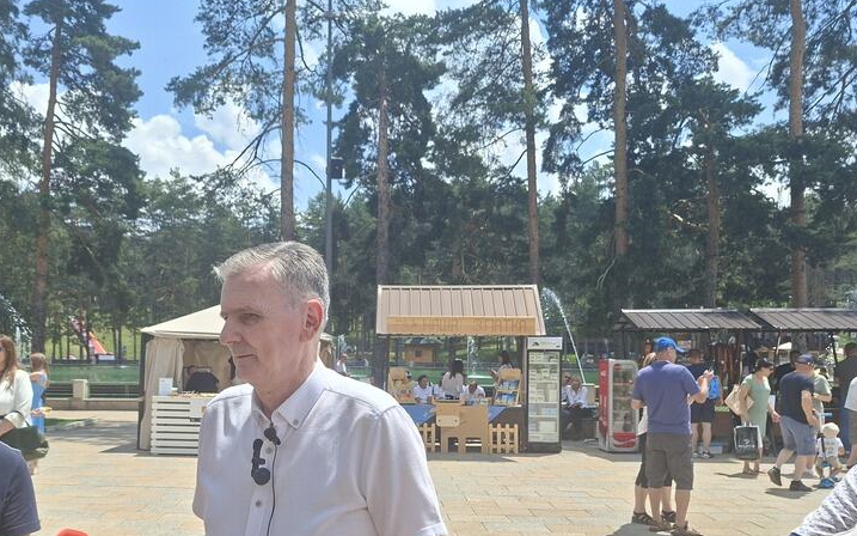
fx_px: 794
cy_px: 360
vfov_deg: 36.9
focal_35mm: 34
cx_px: 313
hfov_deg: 55.9
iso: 50
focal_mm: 5.54
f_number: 1.8
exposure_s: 1/1855
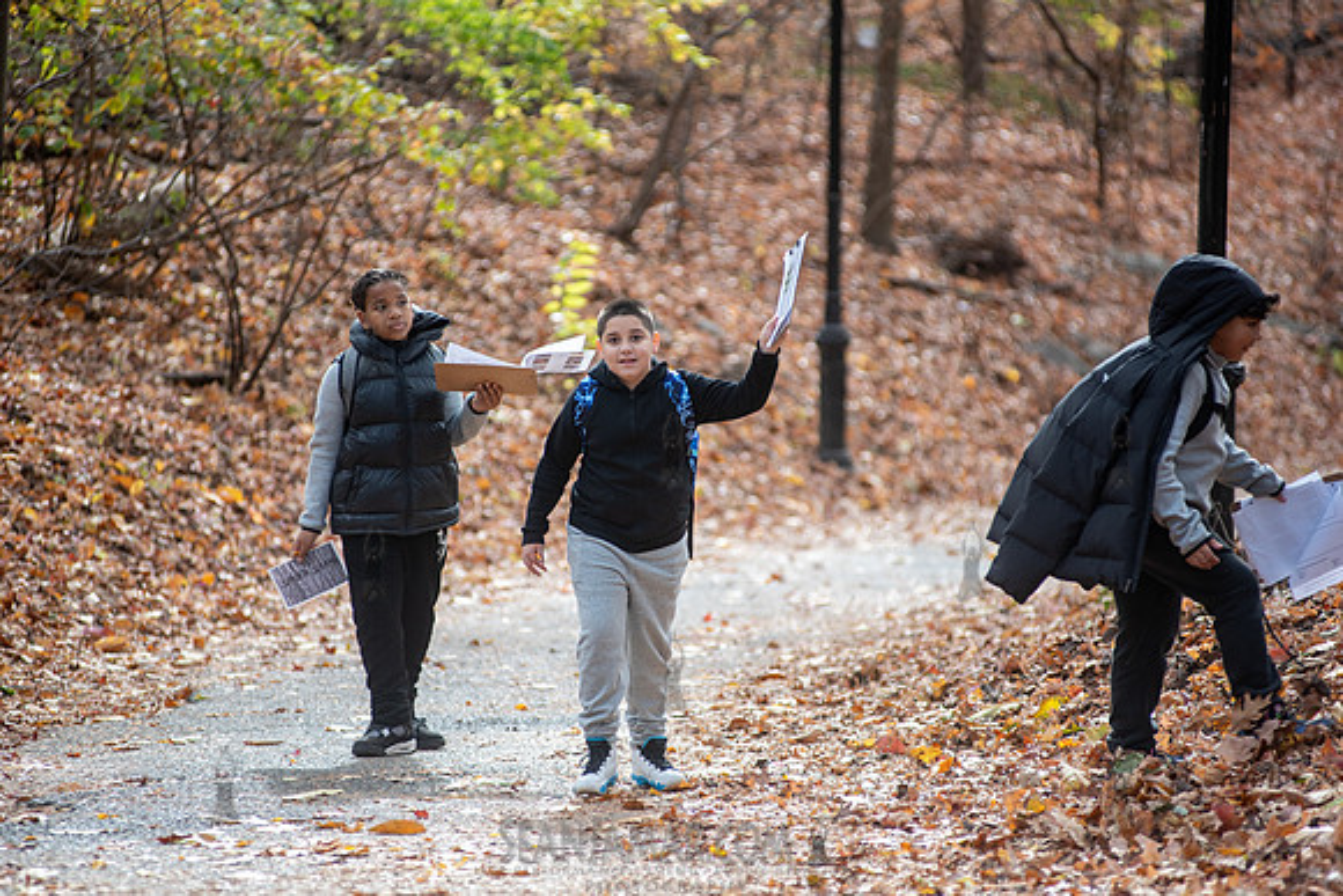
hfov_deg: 10.3
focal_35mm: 200
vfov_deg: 6.9
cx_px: 672
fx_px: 7463
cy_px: 448
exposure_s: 1/250
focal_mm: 200
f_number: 3.5
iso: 400
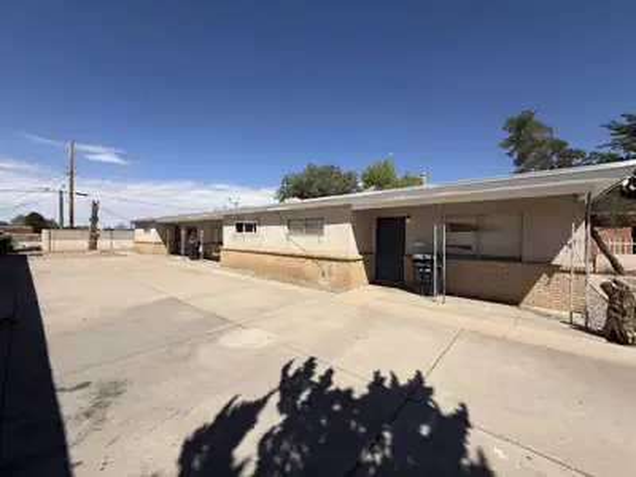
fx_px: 257
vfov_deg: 85.7
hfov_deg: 102.1
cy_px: 238
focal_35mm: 14
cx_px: 318
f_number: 2.2
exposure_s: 1/3891
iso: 50
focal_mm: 2.22
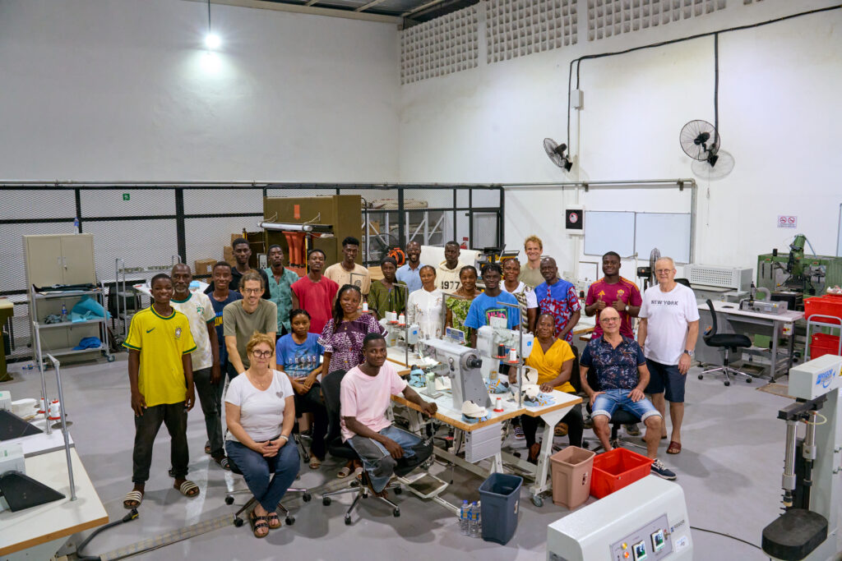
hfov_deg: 69.4
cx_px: 421
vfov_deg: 49.6
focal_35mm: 26
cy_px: 280
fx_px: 608
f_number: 9
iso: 5000
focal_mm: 26
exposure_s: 1/60
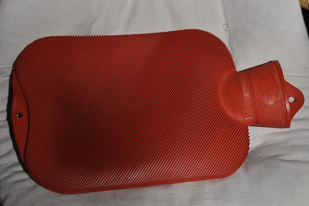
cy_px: 103
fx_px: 1350
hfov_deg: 13.1
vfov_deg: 8.7
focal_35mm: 158
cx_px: 154
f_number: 13
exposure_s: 1/1000
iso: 400
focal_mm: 105
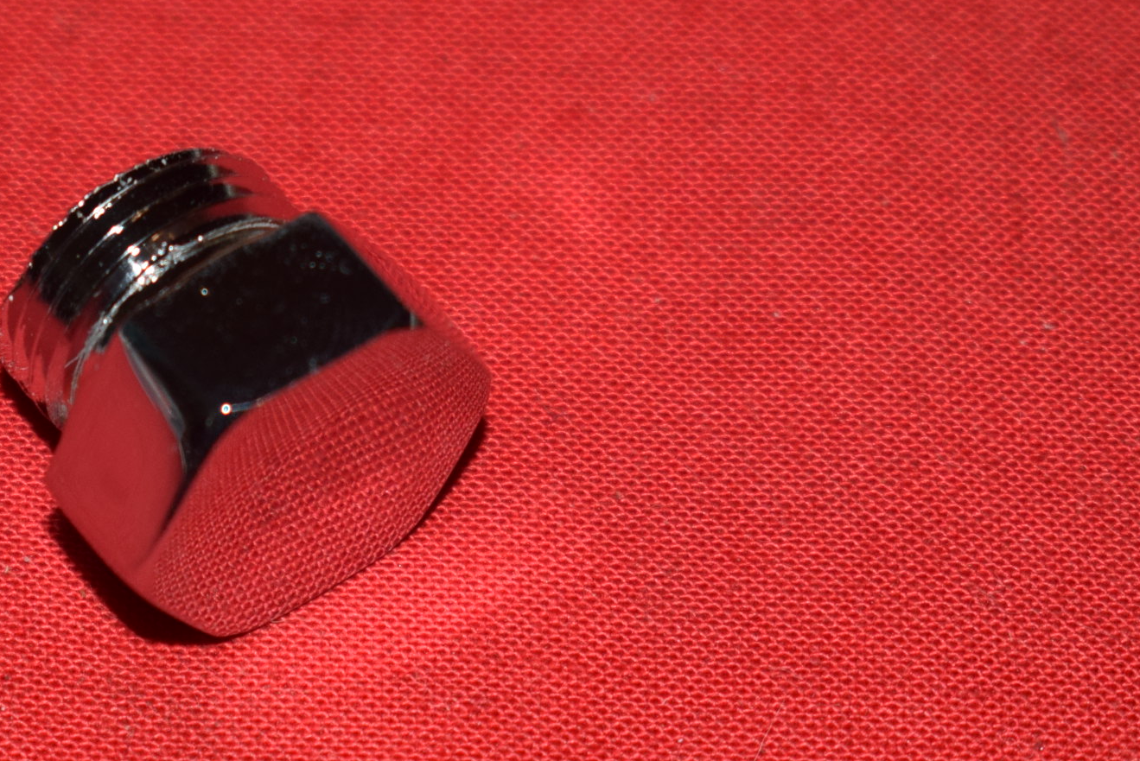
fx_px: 5608
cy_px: 530
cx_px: 98
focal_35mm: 177
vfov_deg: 7.8
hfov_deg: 11.5
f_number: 5.6
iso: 400
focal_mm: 52
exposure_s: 1/200
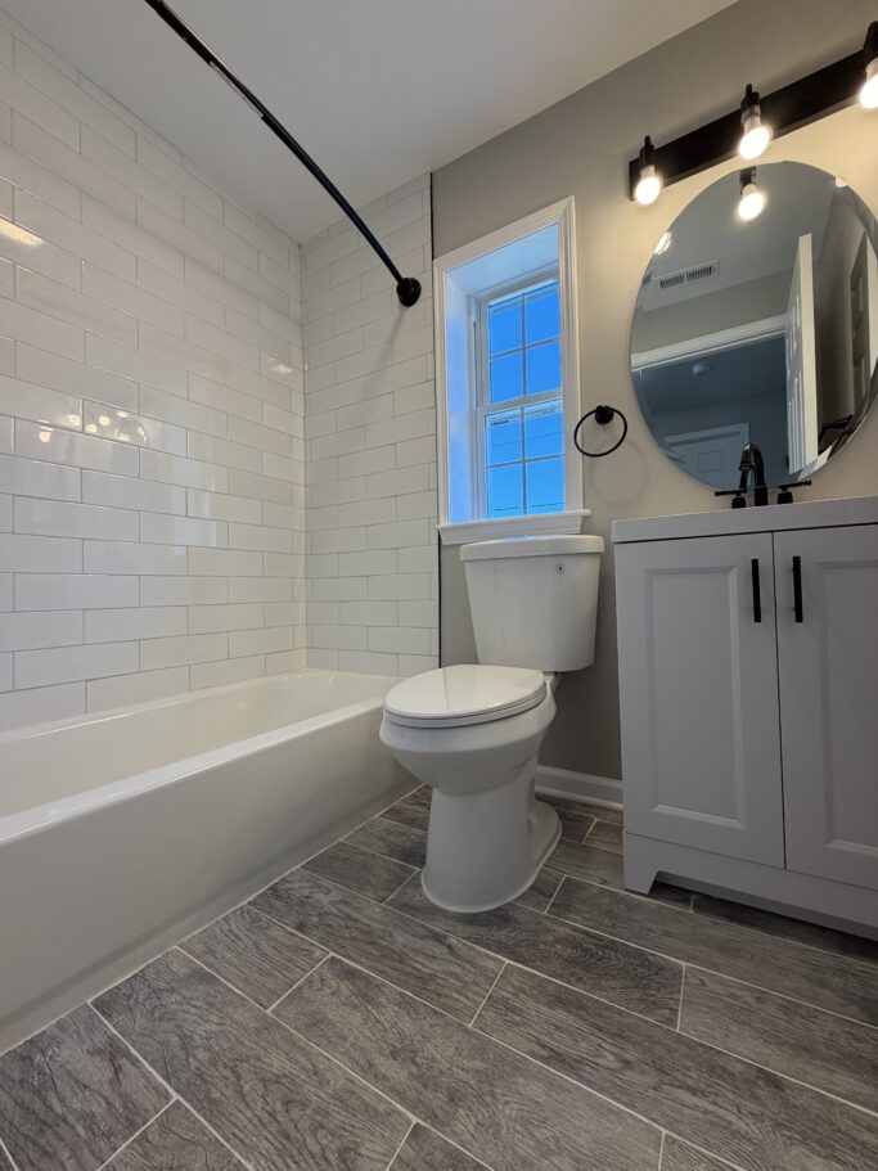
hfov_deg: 85.7
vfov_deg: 102.1
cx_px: 439
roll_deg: +0.9
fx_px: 474
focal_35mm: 14
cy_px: 586
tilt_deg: +1.3
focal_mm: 2.22
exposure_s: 1/120
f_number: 2.2
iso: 100
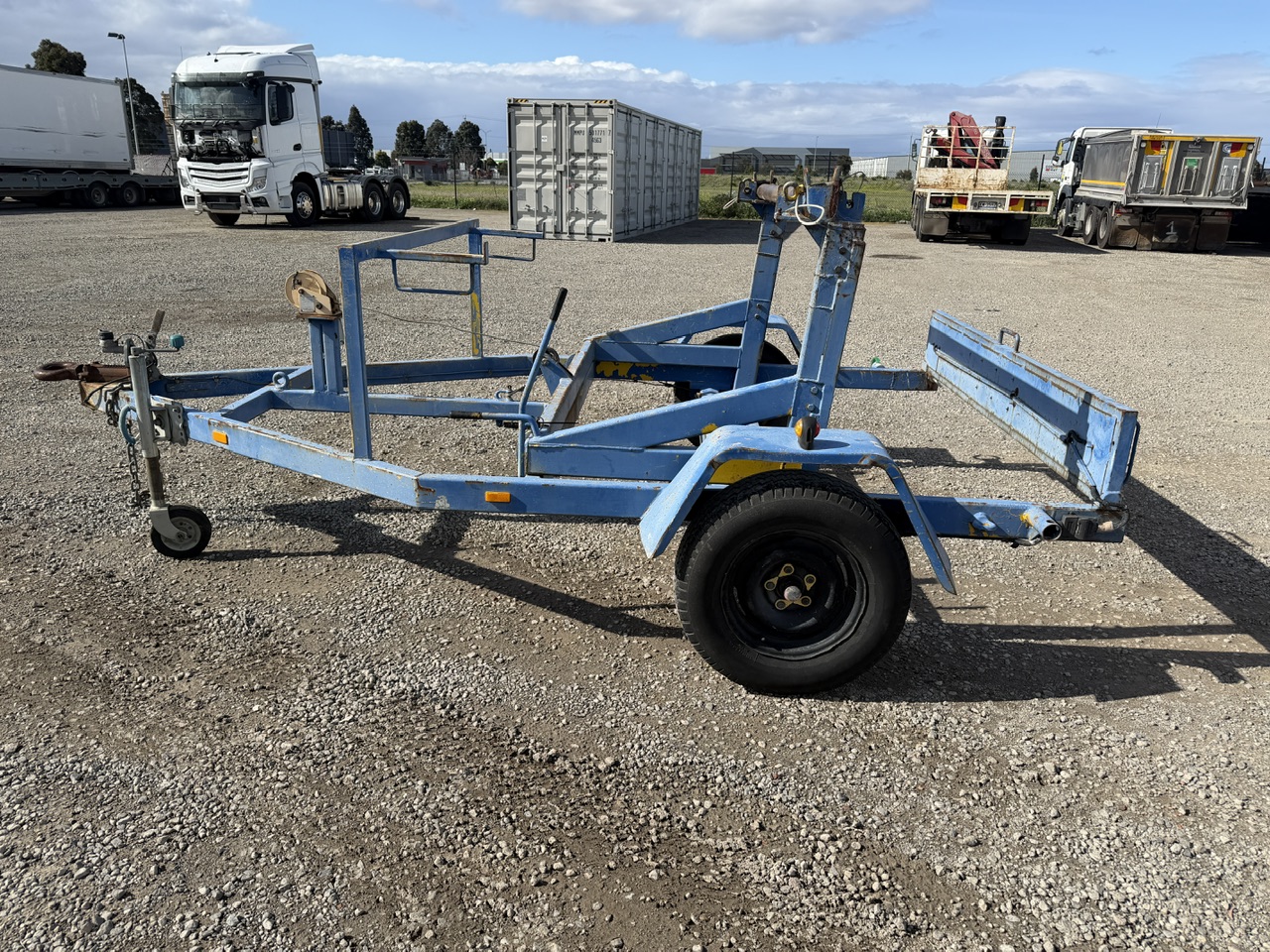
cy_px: 476
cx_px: 635
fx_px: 881
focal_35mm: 24
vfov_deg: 56.8
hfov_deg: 71.6
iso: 80
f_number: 1.78
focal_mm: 6.76
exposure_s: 1/4975
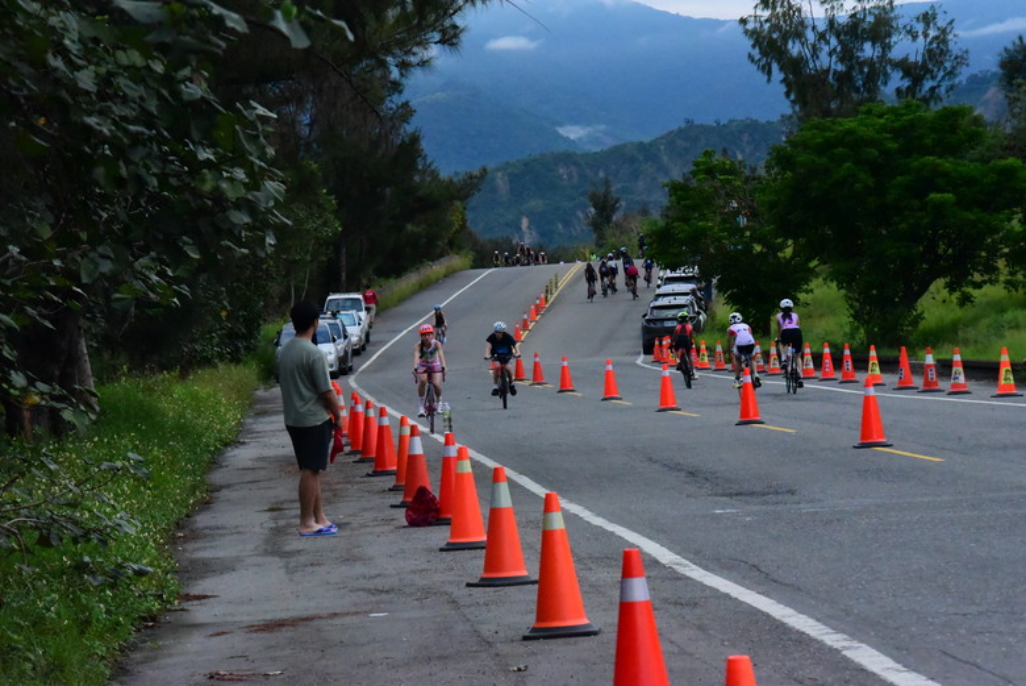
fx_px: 4135
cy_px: 343
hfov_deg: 14.1
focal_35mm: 145
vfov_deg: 9.5
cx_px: 513
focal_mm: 145
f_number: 13
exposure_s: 1/4000
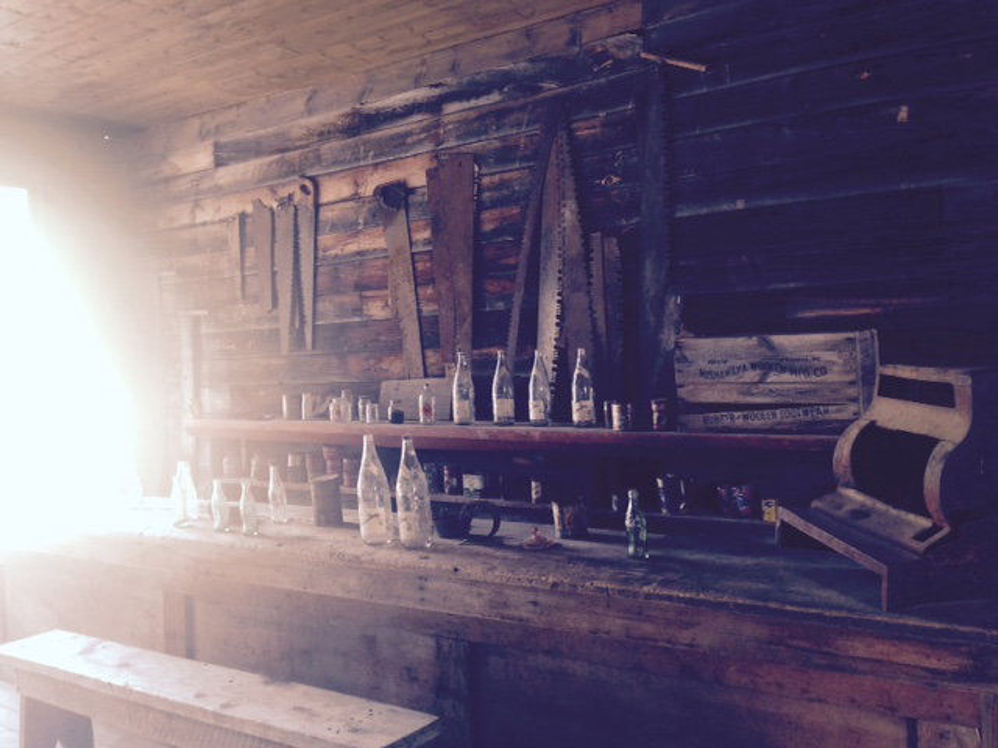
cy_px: 374
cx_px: 499
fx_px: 951
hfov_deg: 55.4
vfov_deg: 42.9
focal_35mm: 33
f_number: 2.4
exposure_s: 1/20
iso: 100
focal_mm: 4.12
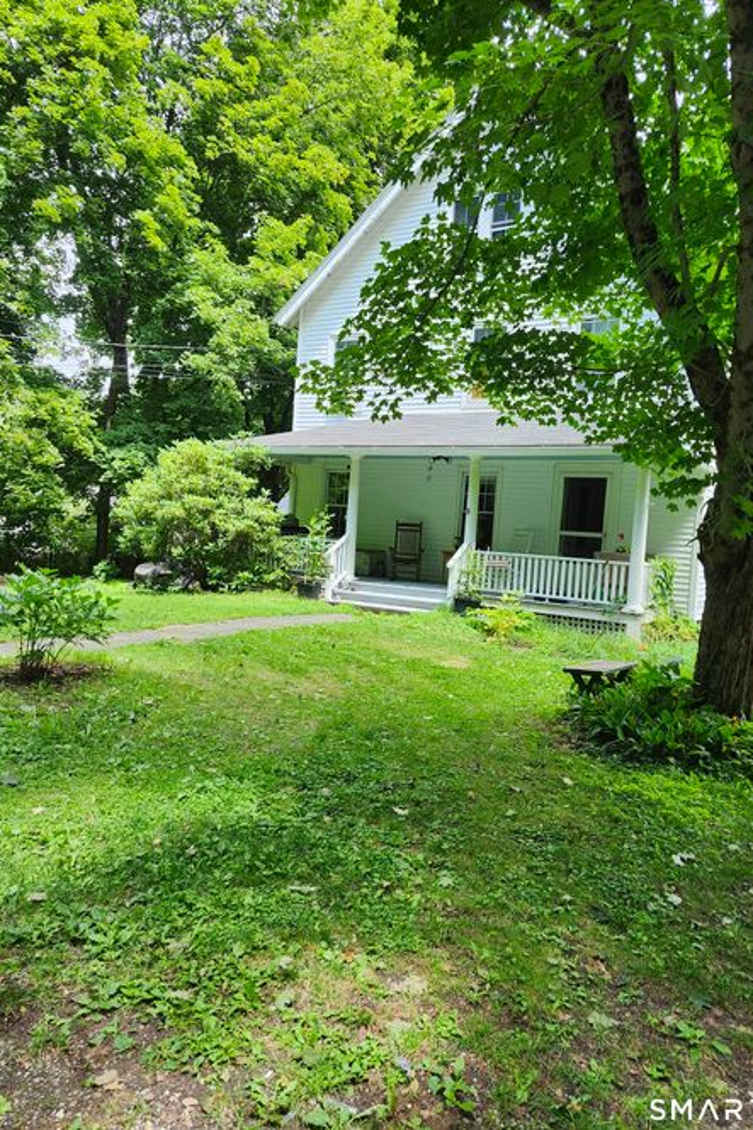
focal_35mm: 24
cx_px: 396
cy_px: 565
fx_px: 753
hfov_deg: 53.1
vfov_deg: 73.8
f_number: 1.8
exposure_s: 1/180
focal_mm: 5.54
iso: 32
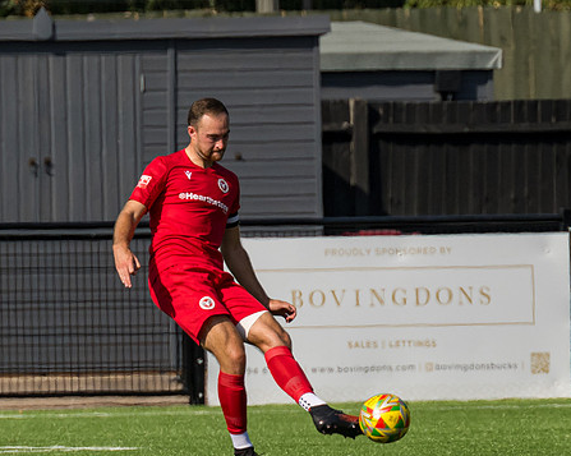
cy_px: 265
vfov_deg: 1.4
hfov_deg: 1.7
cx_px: 364
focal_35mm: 1115
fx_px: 18830
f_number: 4.5
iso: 200
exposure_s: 1/2500
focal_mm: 270
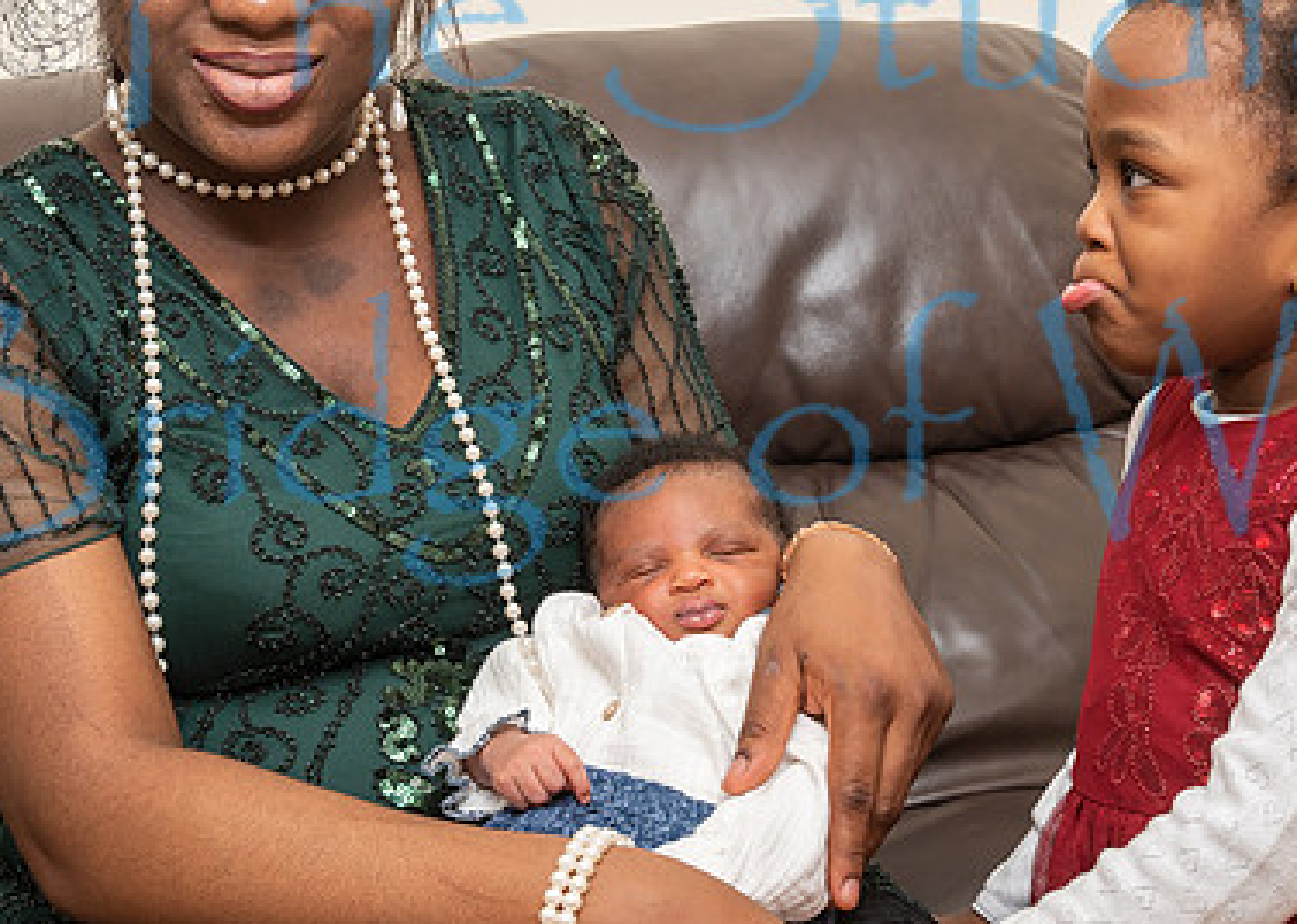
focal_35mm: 69
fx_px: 2540
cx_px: 764
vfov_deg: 20.5
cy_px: 261
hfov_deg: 28.6
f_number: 7.1
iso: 100
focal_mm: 32
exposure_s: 1/160
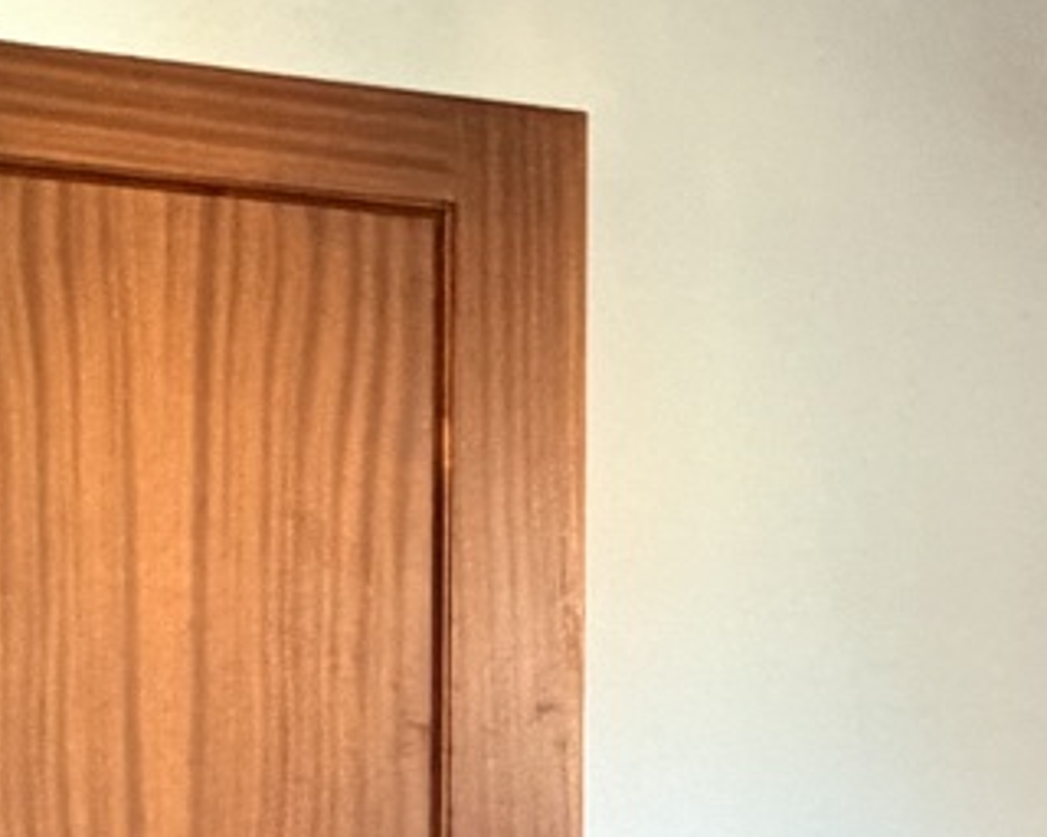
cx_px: 1993
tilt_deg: -1.2
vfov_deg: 18.4
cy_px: 772
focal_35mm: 82
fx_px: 2541
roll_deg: -1.9
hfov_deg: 17.7
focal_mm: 2.22
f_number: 2.2
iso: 400
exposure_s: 1/60
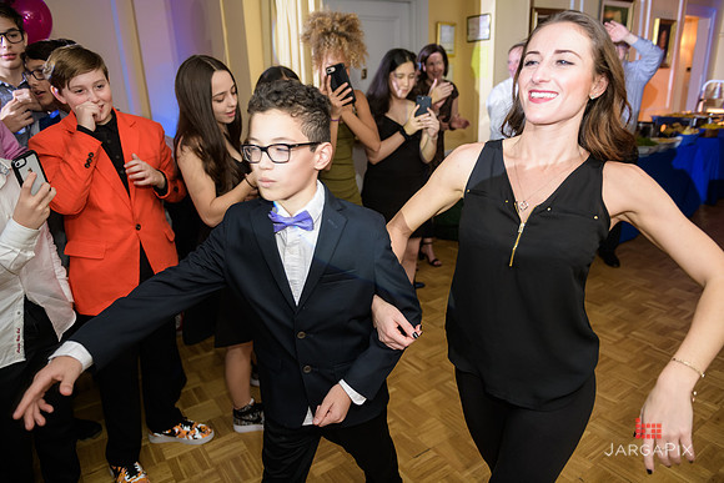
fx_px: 483
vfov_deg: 53.2
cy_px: 242
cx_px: 362
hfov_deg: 73.7
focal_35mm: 24
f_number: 3.2
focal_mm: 24
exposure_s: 1/125
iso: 800
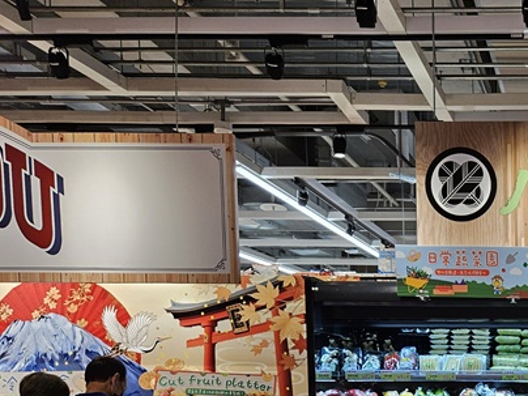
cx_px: 572
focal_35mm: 57
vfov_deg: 23.9
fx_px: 869
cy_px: 446
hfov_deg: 30.4
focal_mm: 5.4
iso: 50
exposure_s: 1/120
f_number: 1.8
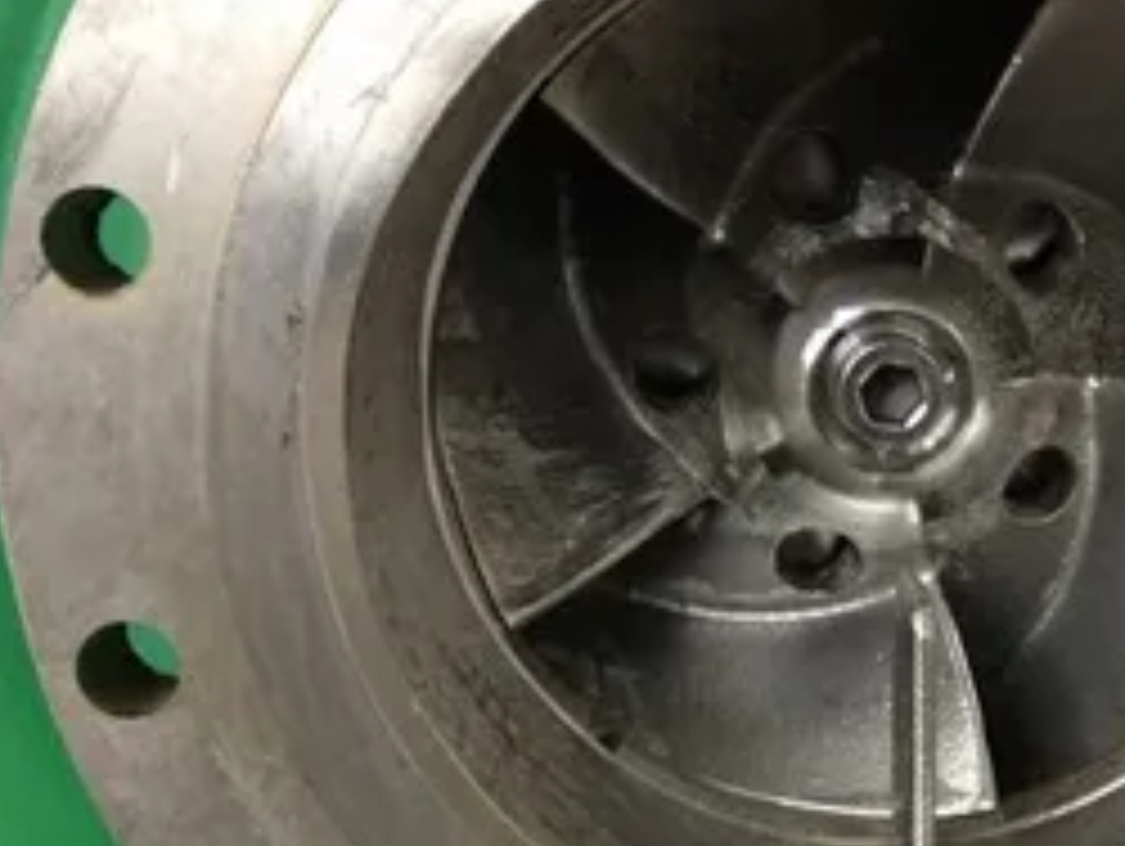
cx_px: 842
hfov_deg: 33.6
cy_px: 423
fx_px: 1822
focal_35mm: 56
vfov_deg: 26.1
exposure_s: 1/20
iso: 200
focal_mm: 4.28
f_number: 2.4
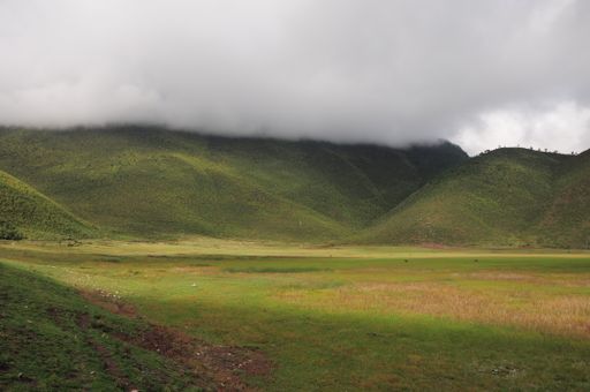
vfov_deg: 47.8
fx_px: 442
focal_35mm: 27
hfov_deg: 67.4
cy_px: 196
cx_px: 295
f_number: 7.1
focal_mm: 18
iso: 200
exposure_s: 1/400
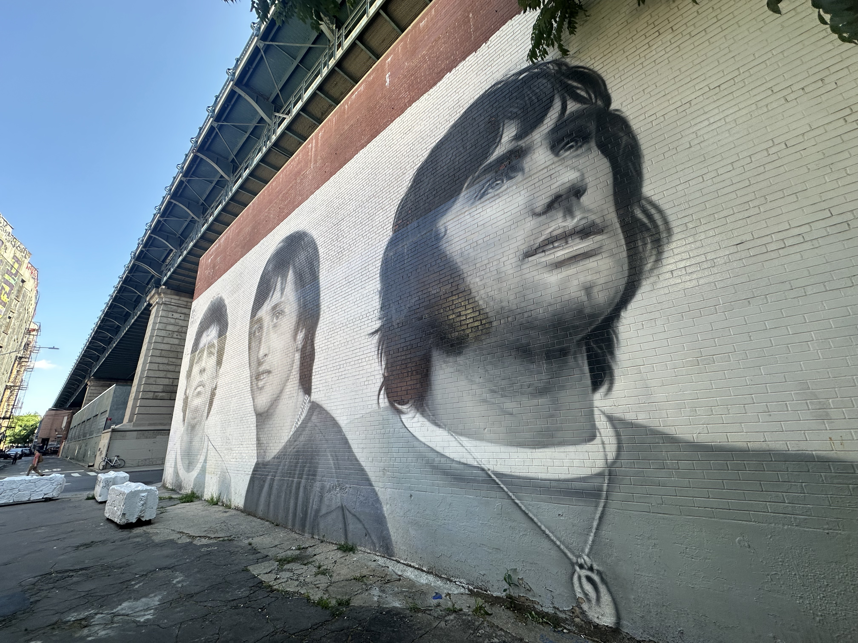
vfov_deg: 85.7
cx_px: 429
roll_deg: +3.1
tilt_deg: +17.6
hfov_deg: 102.1
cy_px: 322
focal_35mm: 14
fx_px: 347
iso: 40
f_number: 2.2
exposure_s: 1/292
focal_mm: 2.22
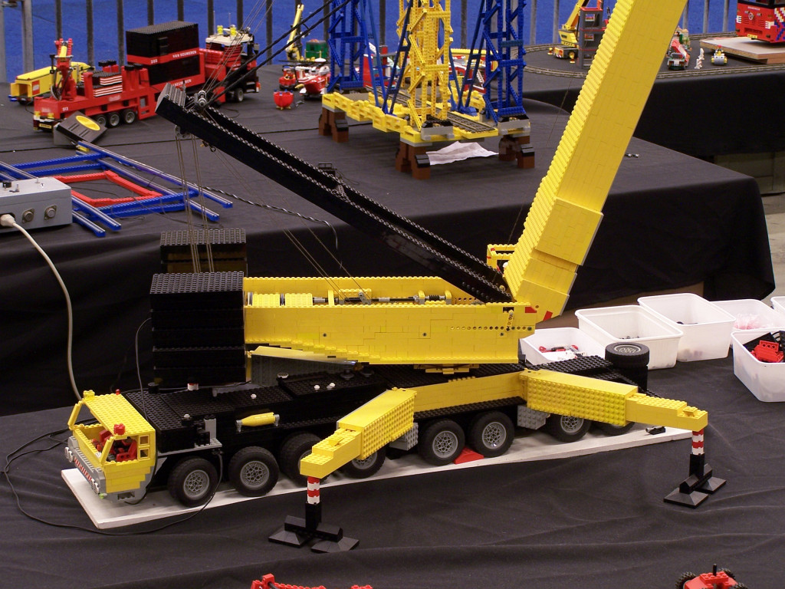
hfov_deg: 23.8
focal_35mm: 82
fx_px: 1860
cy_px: 294
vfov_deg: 18.0
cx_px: 392
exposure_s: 1/2
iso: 80
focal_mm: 13.7
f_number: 3.2
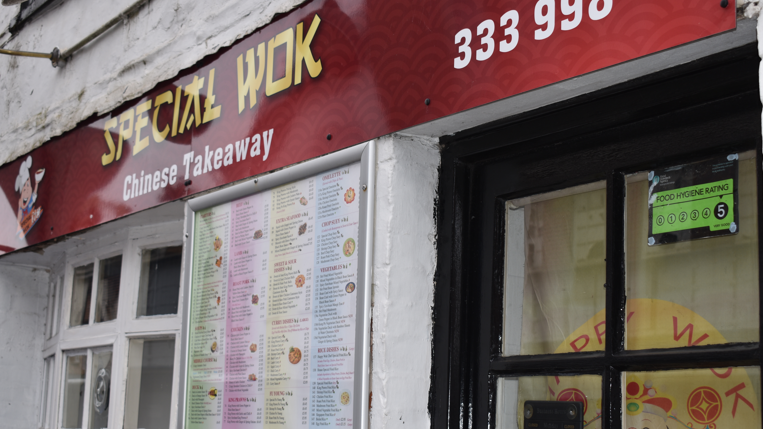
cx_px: 383
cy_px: 231
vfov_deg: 22.2
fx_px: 1093
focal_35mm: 54
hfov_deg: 38.5
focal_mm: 34
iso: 100
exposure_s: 1/200
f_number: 5.6
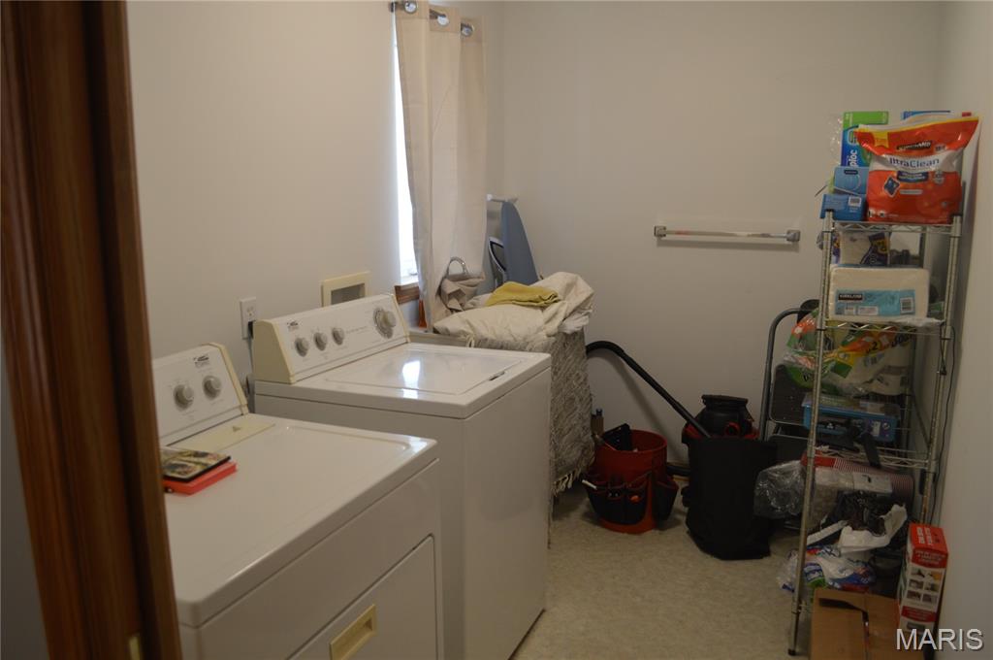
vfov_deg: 47.8
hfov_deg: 67.4
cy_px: 330
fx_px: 744
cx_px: 496
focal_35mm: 27
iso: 500
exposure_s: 1/60
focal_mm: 18
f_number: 3.5
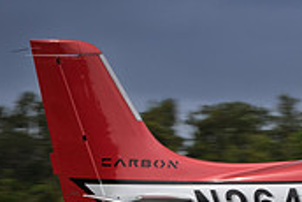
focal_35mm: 418
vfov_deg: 3.3
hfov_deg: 4.9
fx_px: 3509
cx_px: 324
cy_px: 173
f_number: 6.3
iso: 125
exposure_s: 1/320
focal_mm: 70
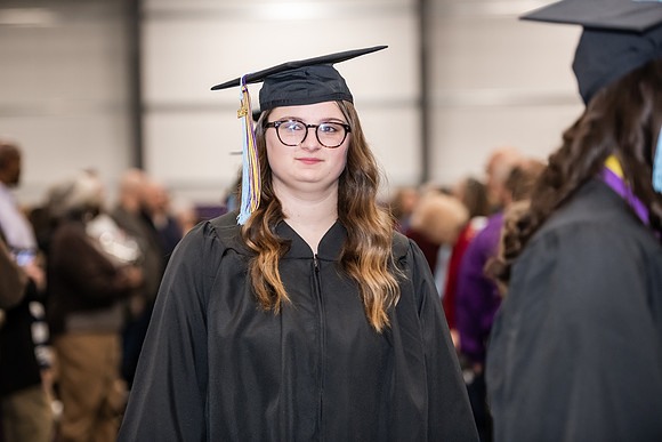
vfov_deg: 12.2
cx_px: 331
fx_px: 2060
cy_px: 221
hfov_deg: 18.3
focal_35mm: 112
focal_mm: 112
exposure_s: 1/200
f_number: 3.2
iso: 2500
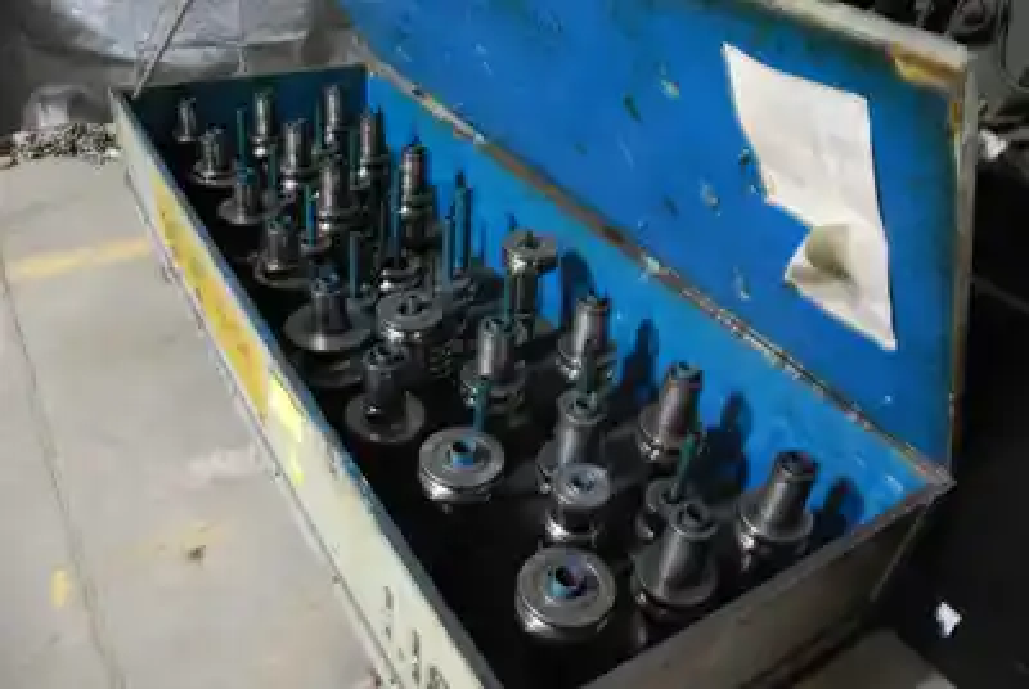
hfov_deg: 67.3
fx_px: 773
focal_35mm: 27
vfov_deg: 48.1
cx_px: 514
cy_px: 344
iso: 1600
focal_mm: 18
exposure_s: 1/4
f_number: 3.5
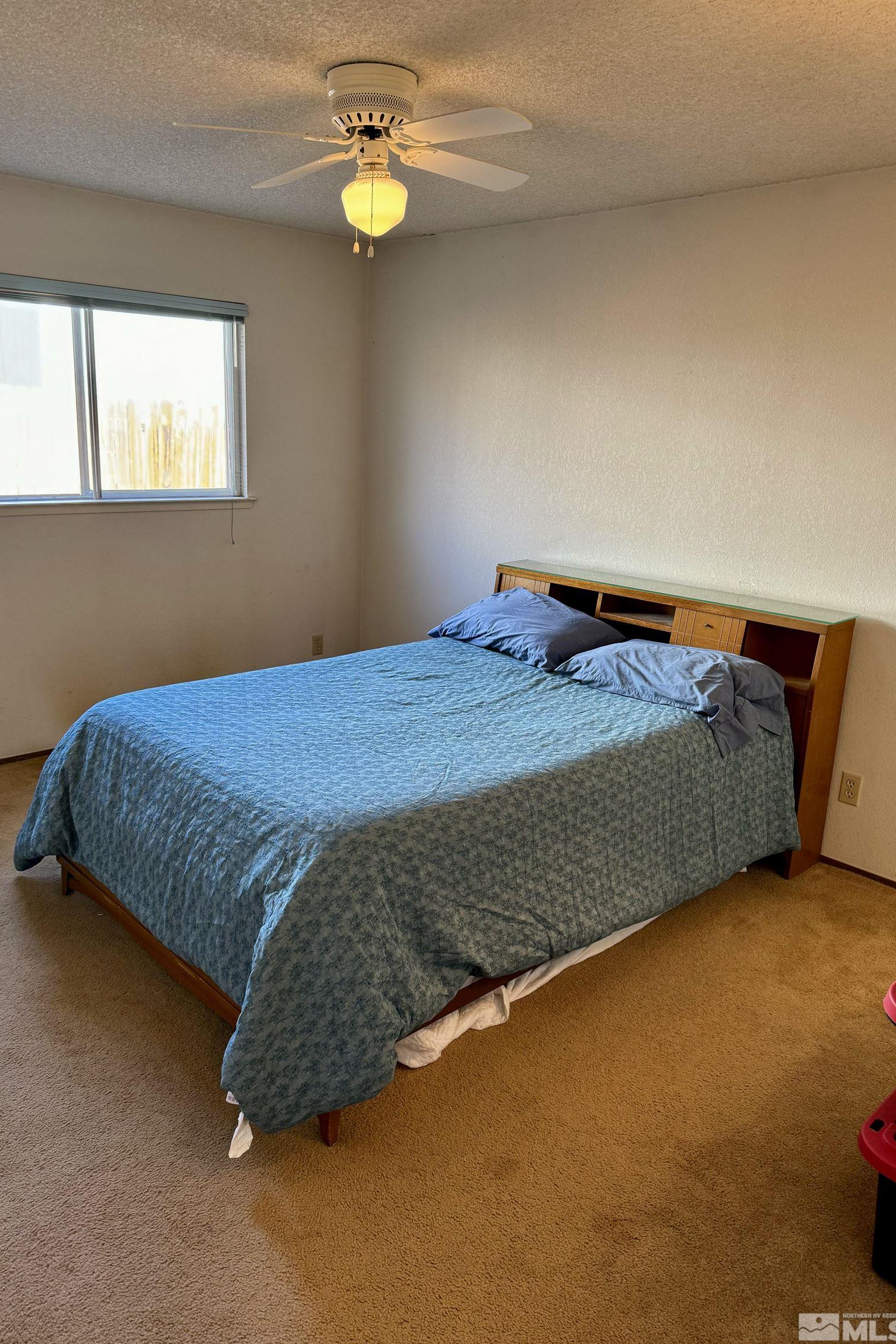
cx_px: 408
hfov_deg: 51.2
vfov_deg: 71.5
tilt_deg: -15.8
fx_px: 933
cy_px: 672
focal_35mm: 25
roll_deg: -2.4
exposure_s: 1/60
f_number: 1.78
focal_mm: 6.86
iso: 125
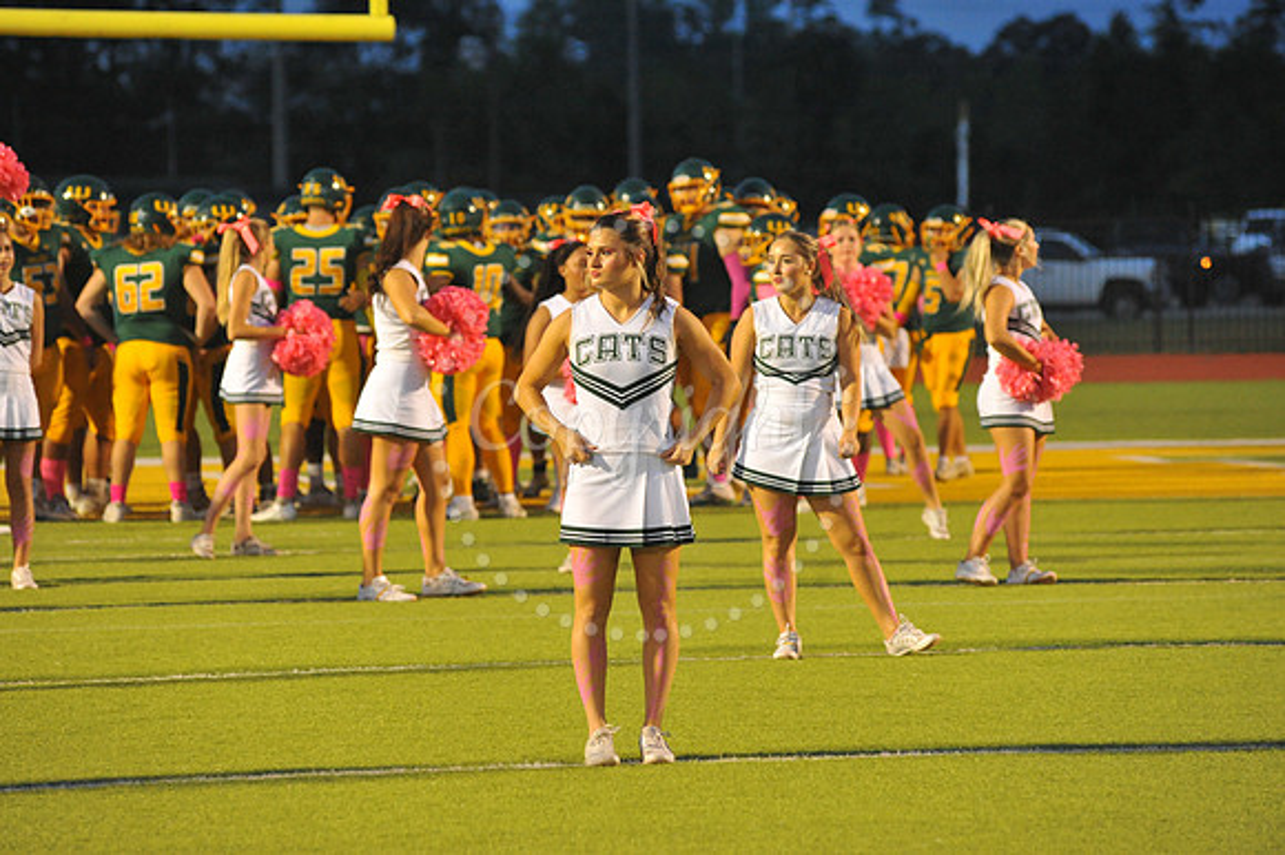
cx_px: 642
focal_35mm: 185
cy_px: 428
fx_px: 6599
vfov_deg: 7.4
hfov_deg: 11.1
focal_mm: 185
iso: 4000
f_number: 5.6
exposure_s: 1/200
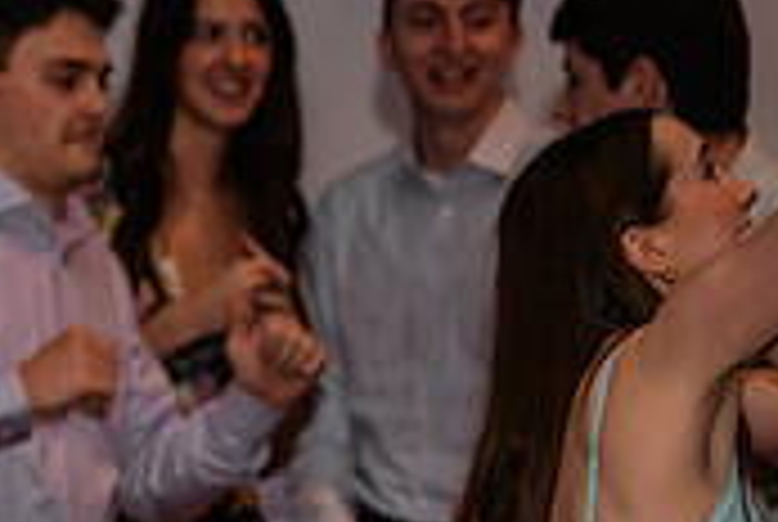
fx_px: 4416
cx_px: -355
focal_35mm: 204
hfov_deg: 9.8
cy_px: 547
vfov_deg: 6.7
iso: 800
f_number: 2.8
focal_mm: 61
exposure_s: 1/160
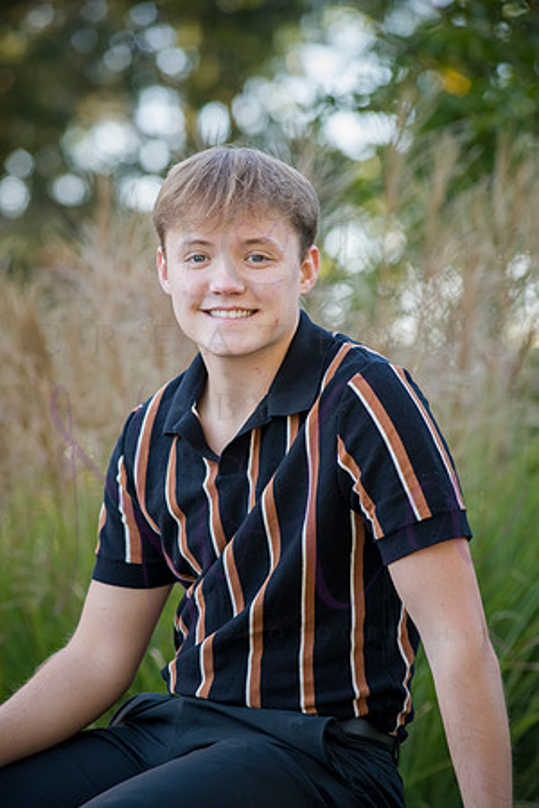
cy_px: 404
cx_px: 270
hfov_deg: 8.9
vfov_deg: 13.2
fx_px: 3481
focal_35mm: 155
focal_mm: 155
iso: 800
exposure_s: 1/320
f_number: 5.6
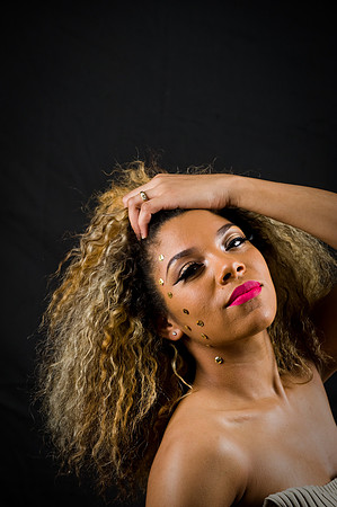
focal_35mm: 150
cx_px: 168
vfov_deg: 13.7
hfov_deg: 9.1
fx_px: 2111
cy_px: 254
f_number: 5.6
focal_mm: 150
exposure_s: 1/125
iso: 200
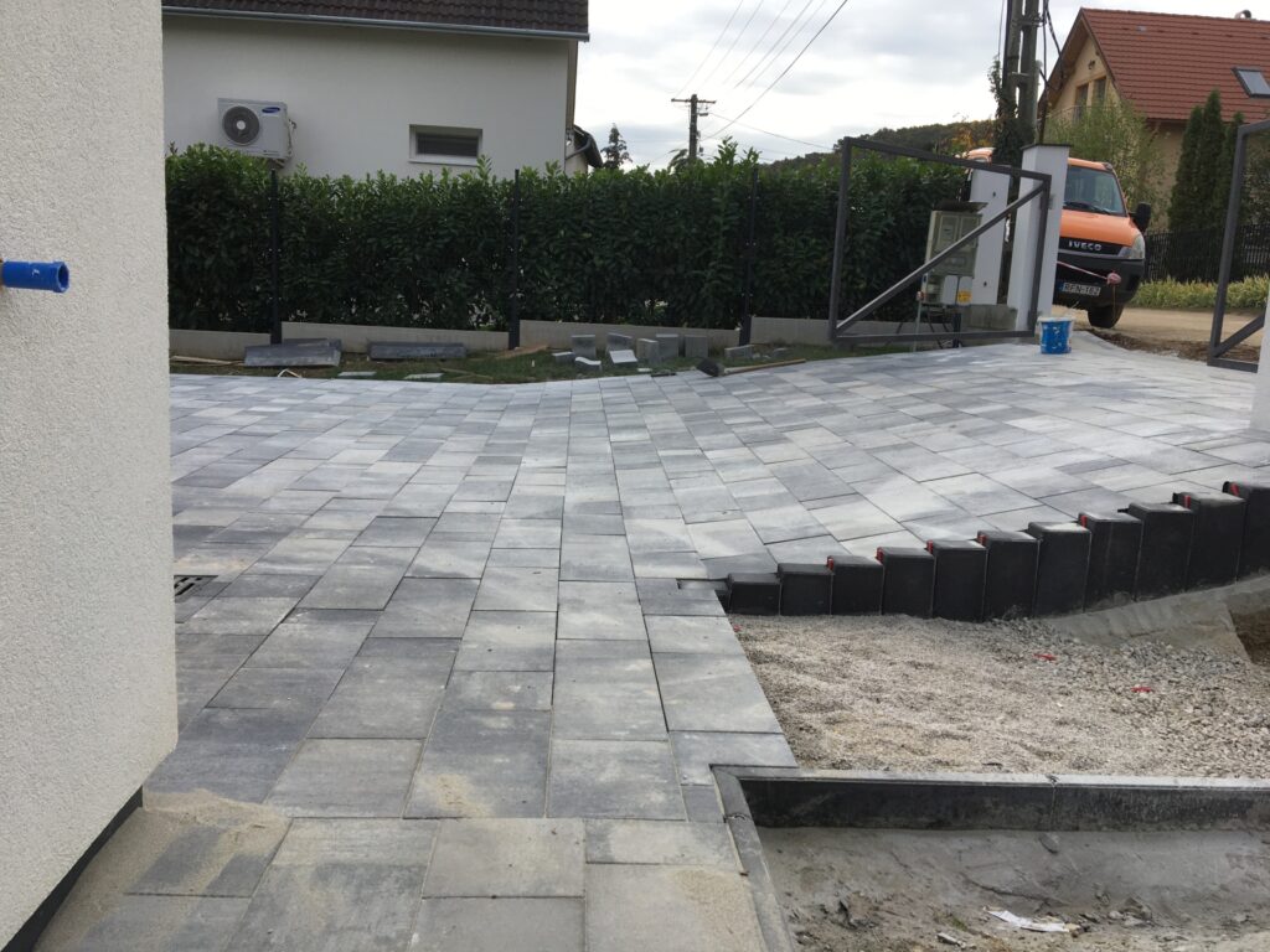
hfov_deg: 61.7
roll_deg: -3.6
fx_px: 1064
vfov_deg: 48.2
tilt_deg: -8.8
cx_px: 635
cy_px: 476
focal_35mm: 29
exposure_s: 1/513
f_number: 2.2
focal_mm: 4.15
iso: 25
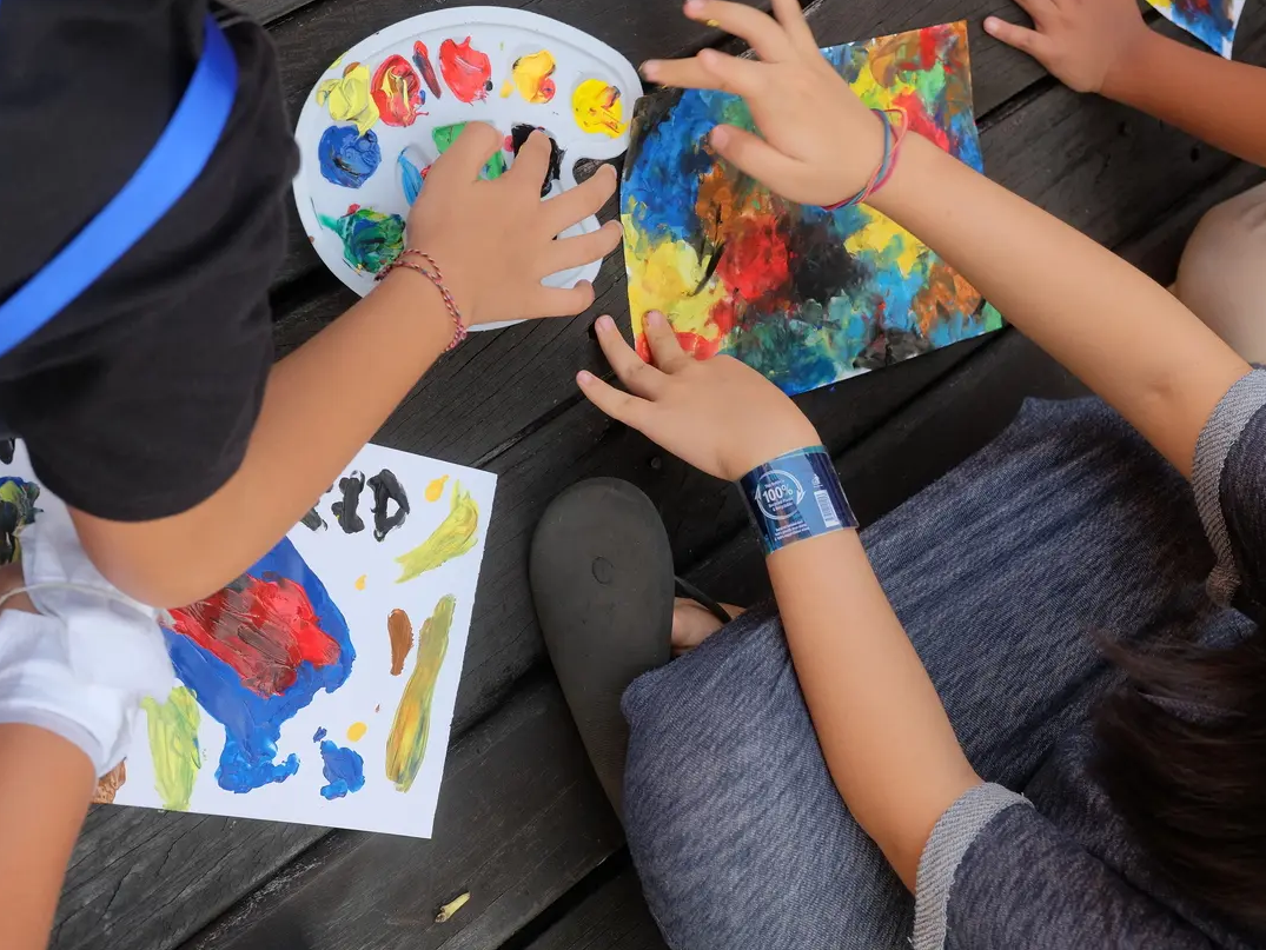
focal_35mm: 58
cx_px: 657
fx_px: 2122
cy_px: 474
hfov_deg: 33.2
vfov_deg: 25.2
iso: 800
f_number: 5
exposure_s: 1/250
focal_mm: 35
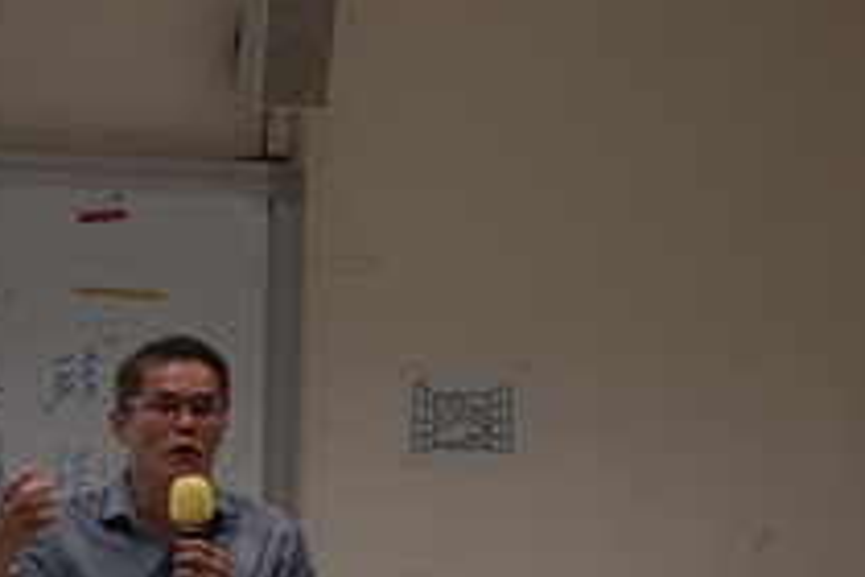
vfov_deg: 7.5
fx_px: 4397
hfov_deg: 10.9
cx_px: -367
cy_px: 525
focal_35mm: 183
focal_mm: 20.26
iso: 400
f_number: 4
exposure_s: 1/100
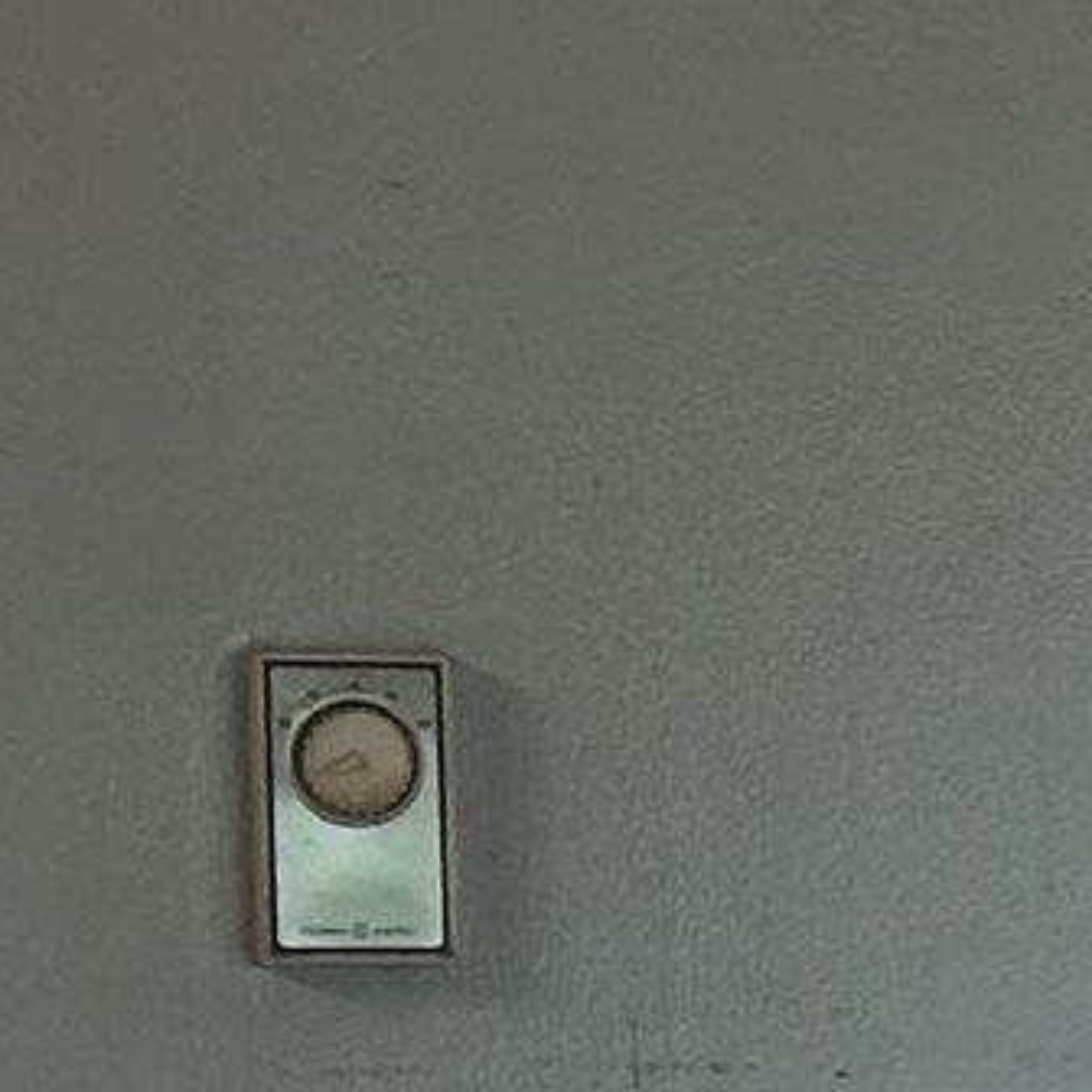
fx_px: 7531
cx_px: 2422
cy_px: 1431
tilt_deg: -1.7
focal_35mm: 211
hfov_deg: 7.8
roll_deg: +1.5
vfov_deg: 8.2
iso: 100
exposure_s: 1/60
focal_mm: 5.7
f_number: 1.5
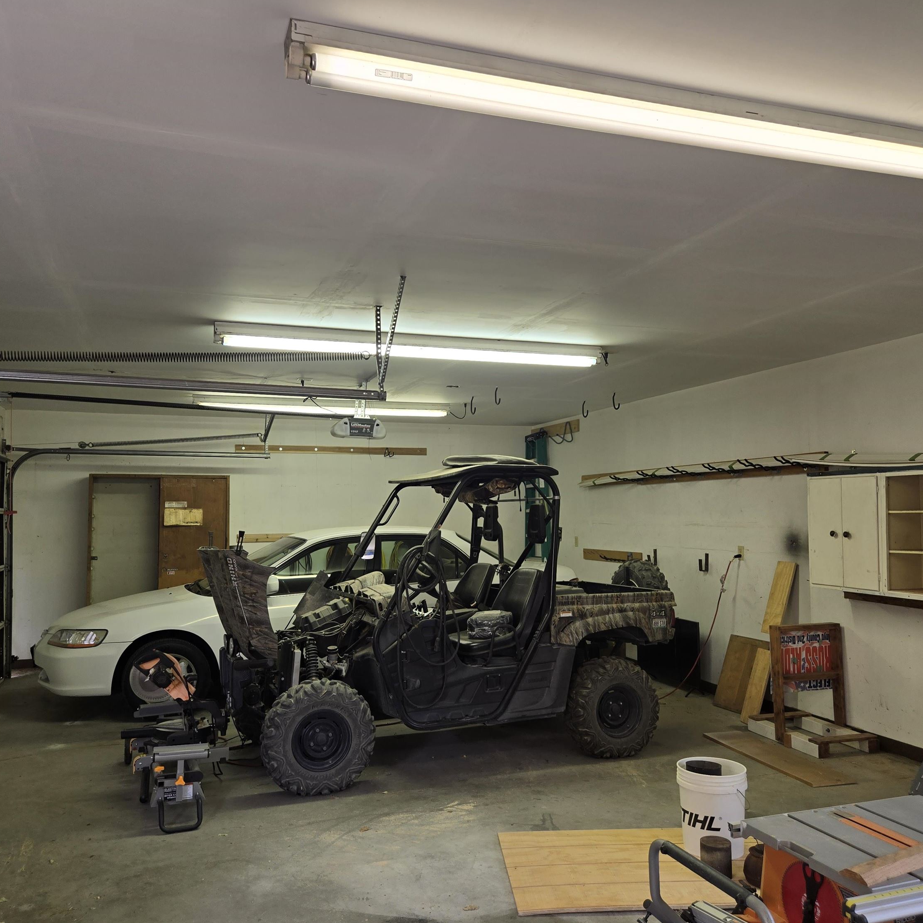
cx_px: 445
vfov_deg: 57.3
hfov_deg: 57.3
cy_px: 471
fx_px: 845
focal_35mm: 28
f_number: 1.8
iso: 50
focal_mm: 5.4
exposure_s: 1/120
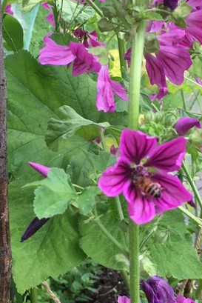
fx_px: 496
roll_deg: -0.4
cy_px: 160
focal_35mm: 59
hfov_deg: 23.0
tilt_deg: -17.7
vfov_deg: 33.9
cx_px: 115
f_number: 2.2
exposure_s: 1/40
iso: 25
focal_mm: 4.15
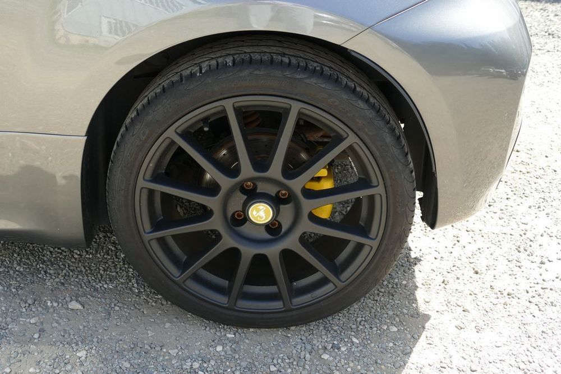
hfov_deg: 46.4
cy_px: 187
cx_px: 280
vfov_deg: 31.9
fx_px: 655
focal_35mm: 42
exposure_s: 1/320
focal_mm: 15.26
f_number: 3.2
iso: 125
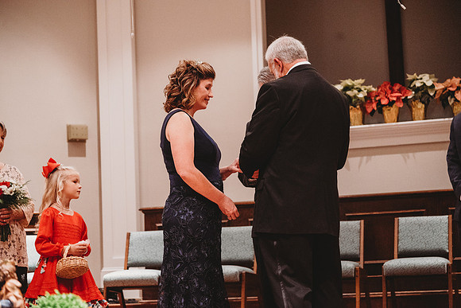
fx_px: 1178
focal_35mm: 92
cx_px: 230
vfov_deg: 14.9
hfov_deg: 22.1
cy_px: 154
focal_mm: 92
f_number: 4
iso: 5000
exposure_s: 1/200
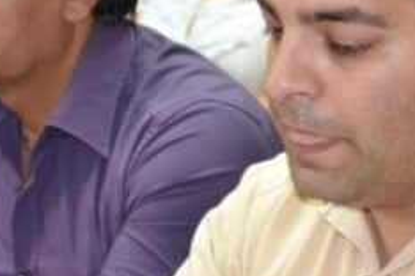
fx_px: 2674
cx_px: 137
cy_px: 225
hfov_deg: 8.9
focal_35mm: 232
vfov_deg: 5.9
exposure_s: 1/60
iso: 2500
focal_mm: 52
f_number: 4.8
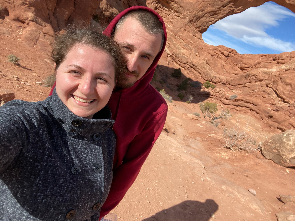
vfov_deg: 58.9
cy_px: 110
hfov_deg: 73.9
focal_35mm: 23
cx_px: 148
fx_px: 196
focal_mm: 2.71
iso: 25
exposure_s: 1/1172
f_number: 2.2
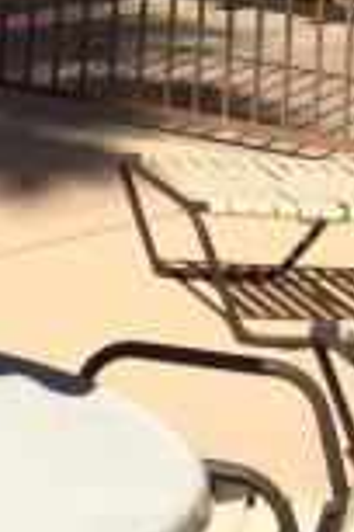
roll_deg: -5.7
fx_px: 2979
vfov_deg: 9.2
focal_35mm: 202
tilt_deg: +4.6
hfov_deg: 6.8
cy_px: -737
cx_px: 160
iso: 32
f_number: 2.2
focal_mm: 4.15
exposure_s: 1/2825
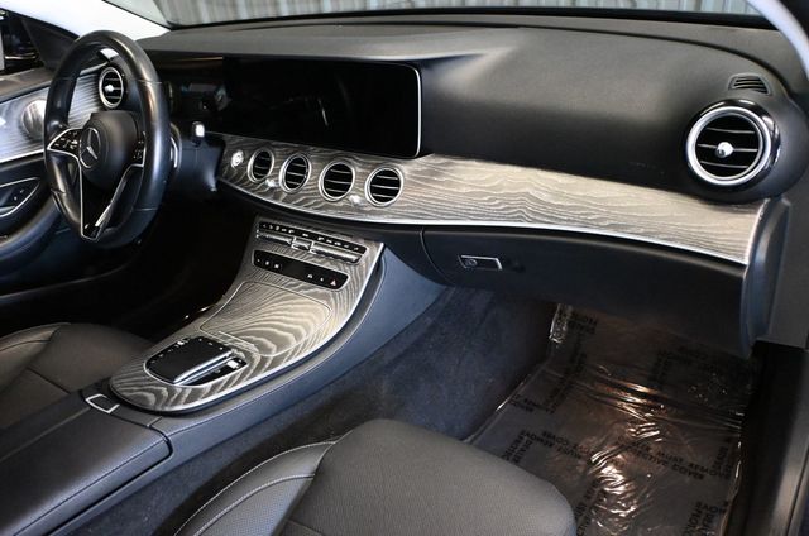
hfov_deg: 62.0
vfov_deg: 43.4
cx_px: 404
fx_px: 673
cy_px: 268
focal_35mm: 30
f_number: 3.8
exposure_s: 1/60
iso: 5600
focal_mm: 20
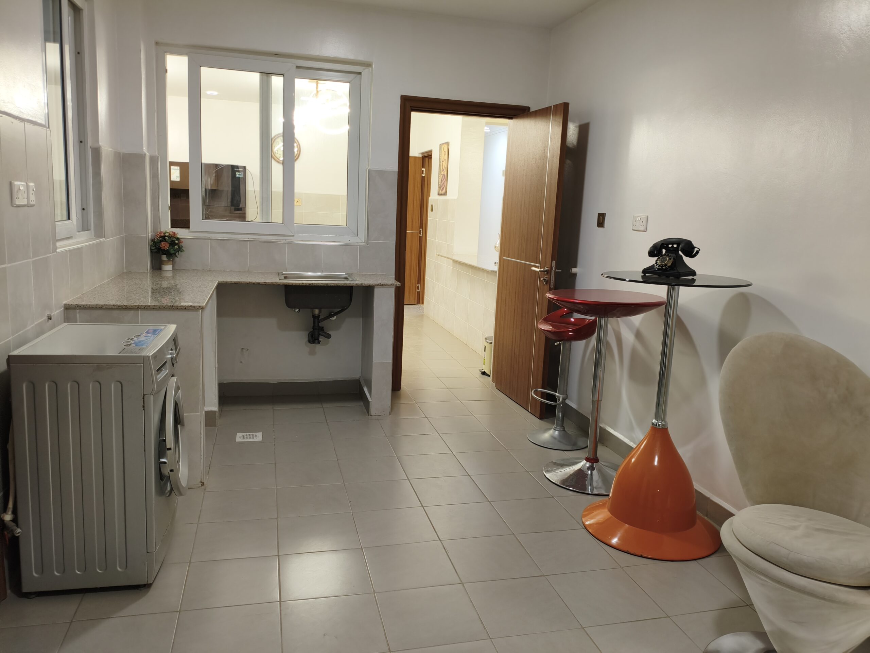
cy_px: 326
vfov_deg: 53.1
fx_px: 653
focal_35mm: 26
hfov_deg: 67.3
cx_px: 435
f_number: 1.5
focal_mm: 4.94
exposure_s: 1/50
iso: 80
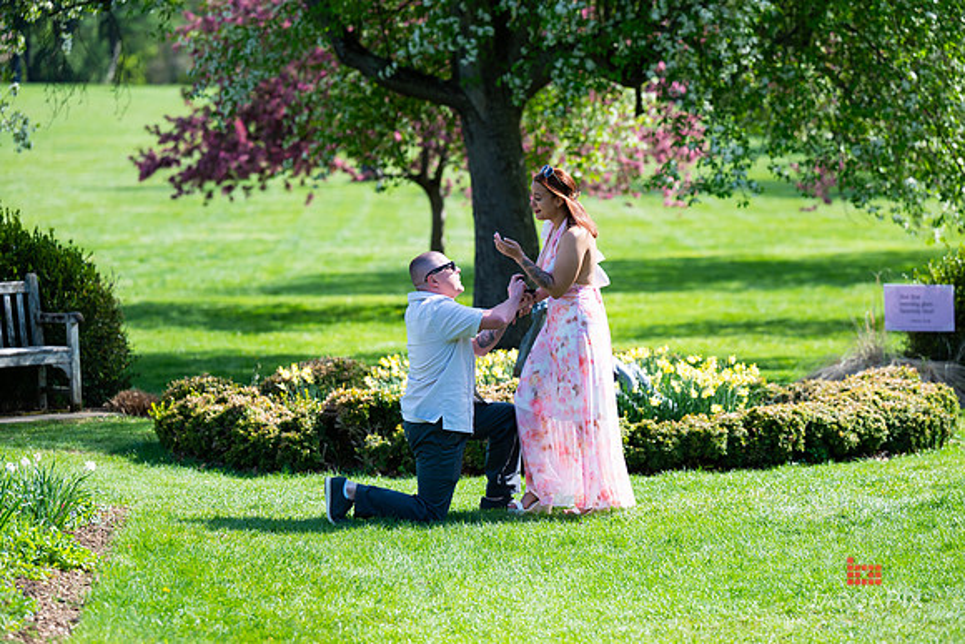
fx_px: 3846
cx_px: 534
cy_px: 294
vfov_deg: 9.6
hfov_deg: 14.3
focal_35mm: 143
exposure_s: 1/2000
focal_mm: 125
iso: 200
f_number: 3.2
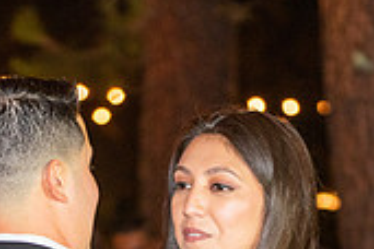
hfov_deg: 8.6
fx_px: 2472
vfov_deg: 5.7
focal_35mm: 238
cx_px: 138
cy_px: 357
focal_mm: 70
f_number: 2.8
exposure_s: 1/125
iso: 1250
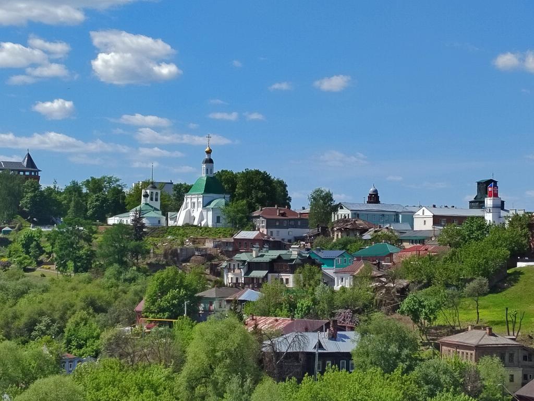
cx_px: 267
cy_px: 200
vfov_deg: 15.6
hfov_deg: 20.7
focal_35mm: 95
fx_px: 1466
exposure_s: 1/2000
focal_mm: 5.52
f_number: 1.9
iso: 316
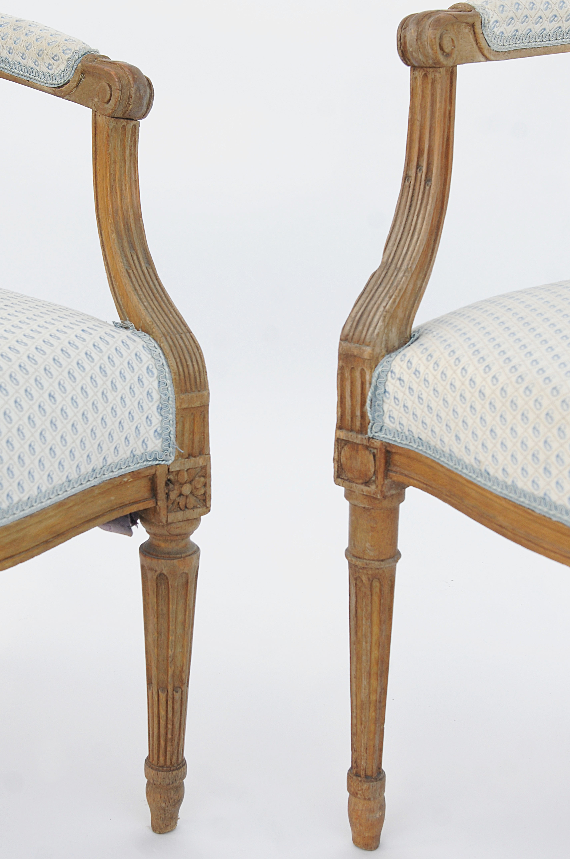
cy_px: 430
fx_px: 1286
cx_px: 285
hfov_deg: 25.0
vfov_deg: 36.9
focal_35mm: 54
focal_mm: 36
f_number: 5.6
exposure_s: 1/160
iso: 320
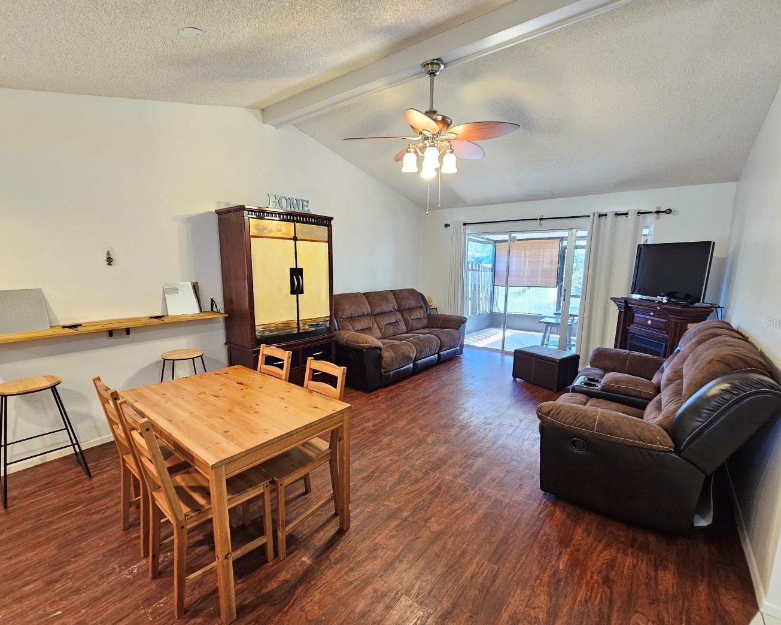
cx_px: 392
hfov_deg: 100.7
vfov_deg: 88.0
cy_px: 323
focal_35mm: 14
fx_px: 324
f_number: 2.2
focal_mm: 2.2
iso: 320
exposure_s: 1/30
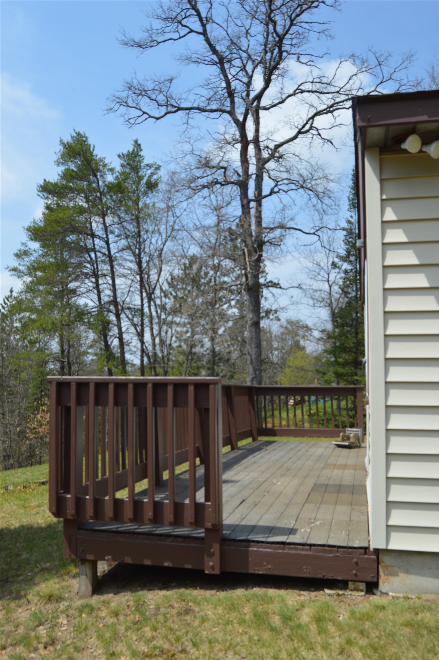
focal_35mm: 28
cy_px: 330
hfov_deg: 45.6
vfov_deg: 64.6
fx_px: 522
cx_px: 220
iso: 100
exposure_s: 1/250
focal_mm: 19
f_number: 8
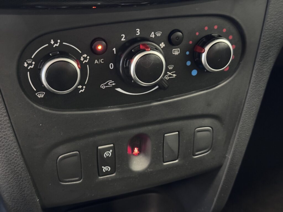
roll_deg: -3.1
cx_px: 142
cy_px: 106
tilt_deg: -33.9
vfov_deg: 30.3
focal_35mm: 48
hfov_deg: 39.7
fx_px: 392
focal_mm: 6.76
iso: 800
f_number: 1.78
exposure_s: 1/20
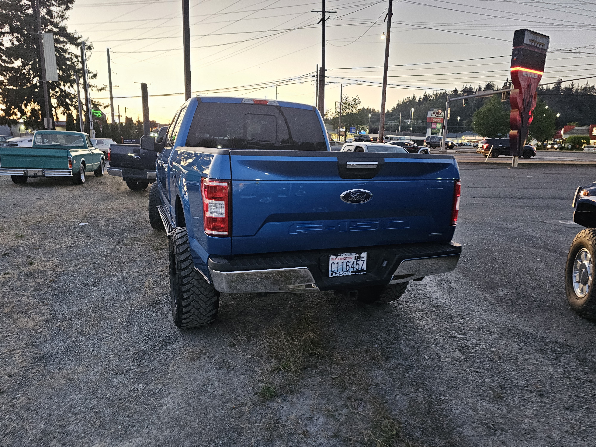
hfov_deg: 73.9
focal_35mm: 23
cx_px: 298
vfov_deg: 58.9
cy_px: 224
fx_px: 396
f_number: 1.7
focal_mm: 6.3
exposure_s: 1/40
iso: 640
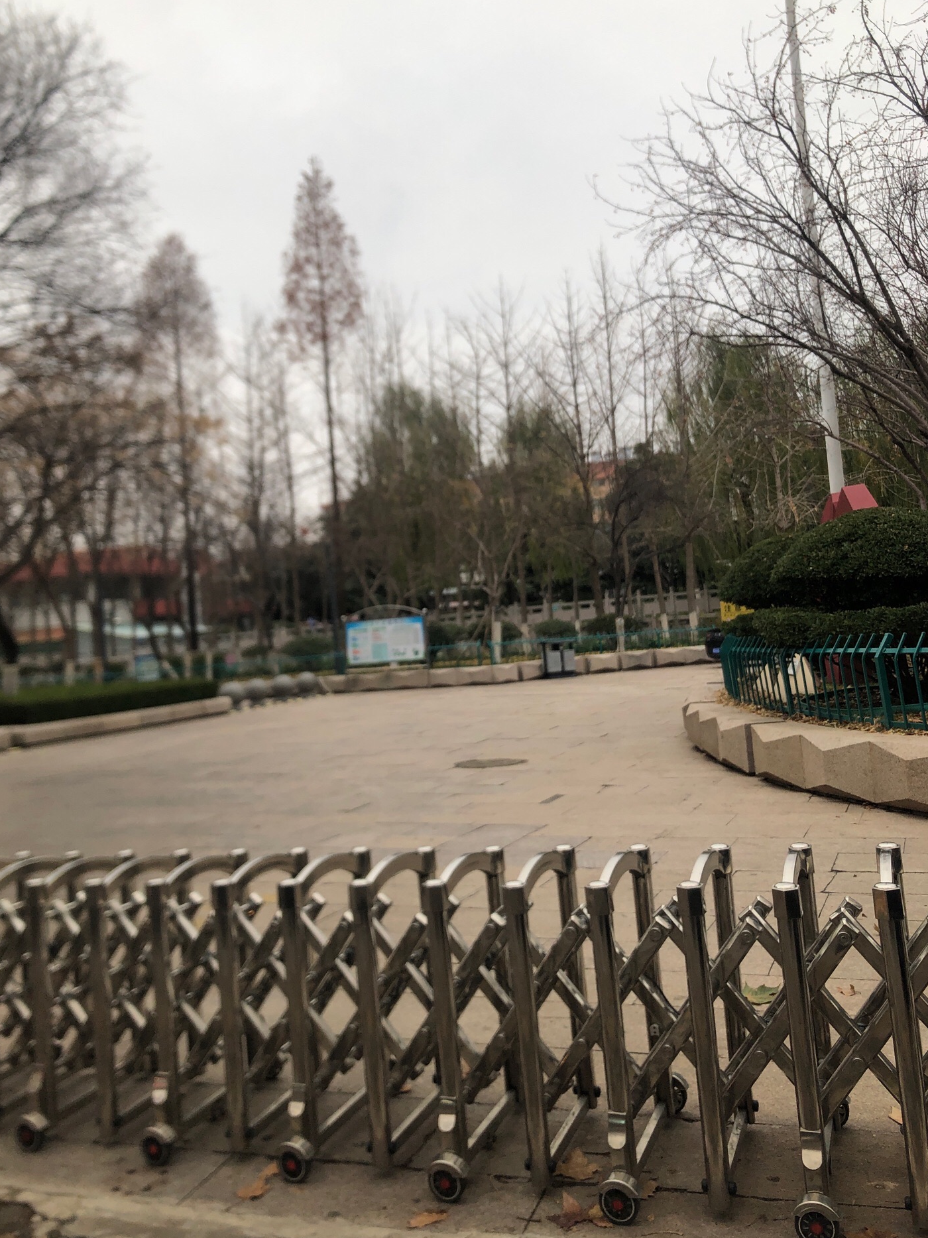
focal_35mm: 30
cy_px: 582
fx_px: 1072
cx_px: 441
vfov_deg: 59.9
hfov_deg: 46.8
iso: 40
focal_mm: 3.99
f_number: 1.8
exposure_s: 1/120
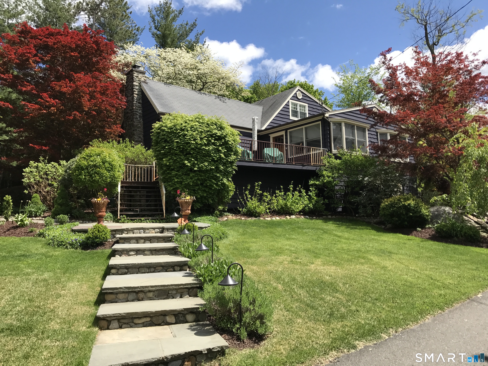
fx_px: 395
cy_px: 183
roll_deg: +1.9
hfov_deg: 63.4
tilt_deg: +5.3
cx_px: 244
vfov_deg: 49.7
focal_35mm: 28
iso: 20
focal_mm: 3.99
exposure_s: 1/1650
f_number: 1.8
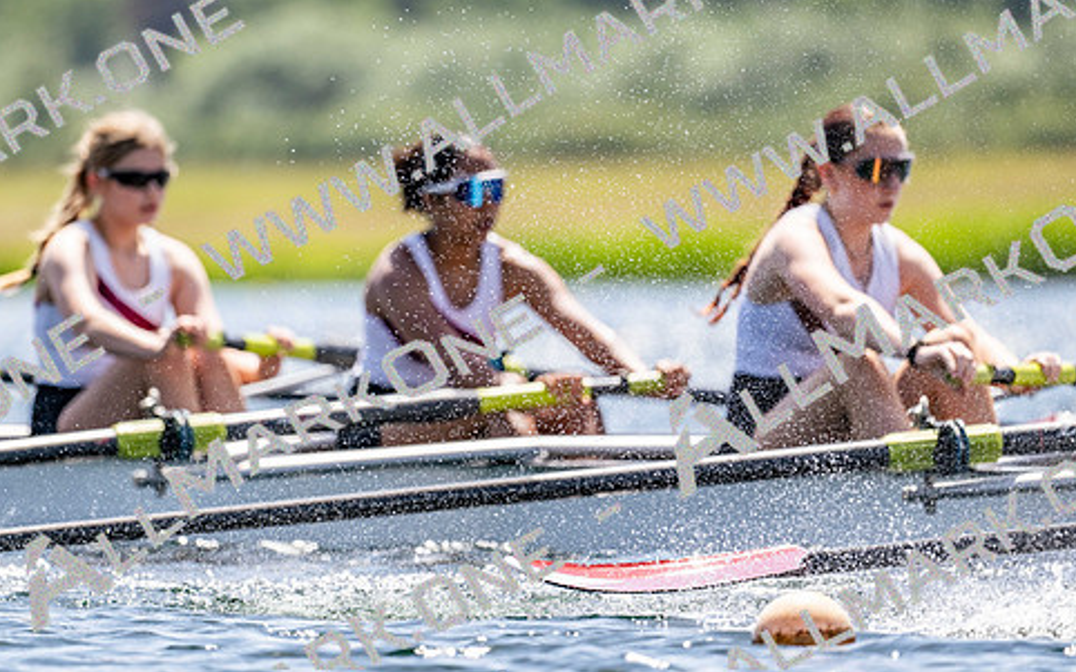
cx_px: 478
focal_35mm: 491
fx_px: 14395
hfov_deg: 4.3
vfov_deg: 2.7
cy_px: 287
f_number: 4.5
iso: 250
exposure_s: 1/2500
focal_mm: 400
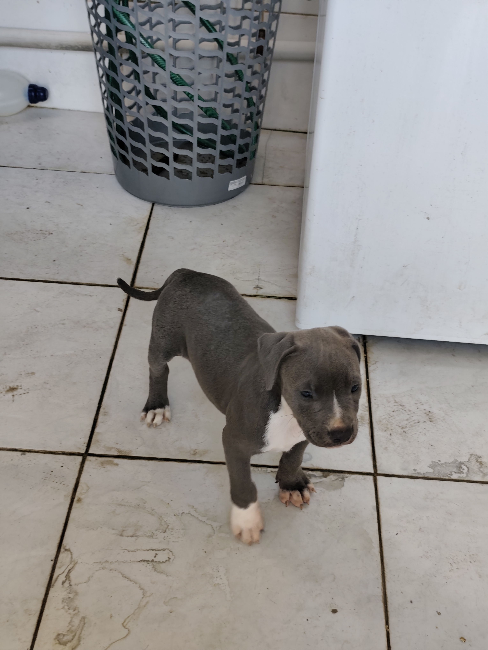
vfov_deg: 41.2
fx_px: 865
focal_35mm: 46
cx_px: 244
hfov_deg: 31.5
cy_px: 325
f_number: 1.65
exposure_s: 1/120
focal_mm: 6.19
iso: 320
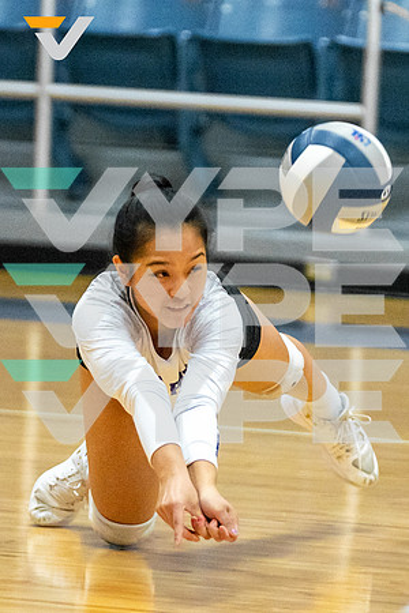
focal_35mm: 399
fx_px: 6805
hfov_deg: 3.4
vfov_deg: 5.2
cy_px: 310
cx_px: 255
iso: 2000
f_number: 2.8
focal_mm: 144
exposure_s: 1/1600
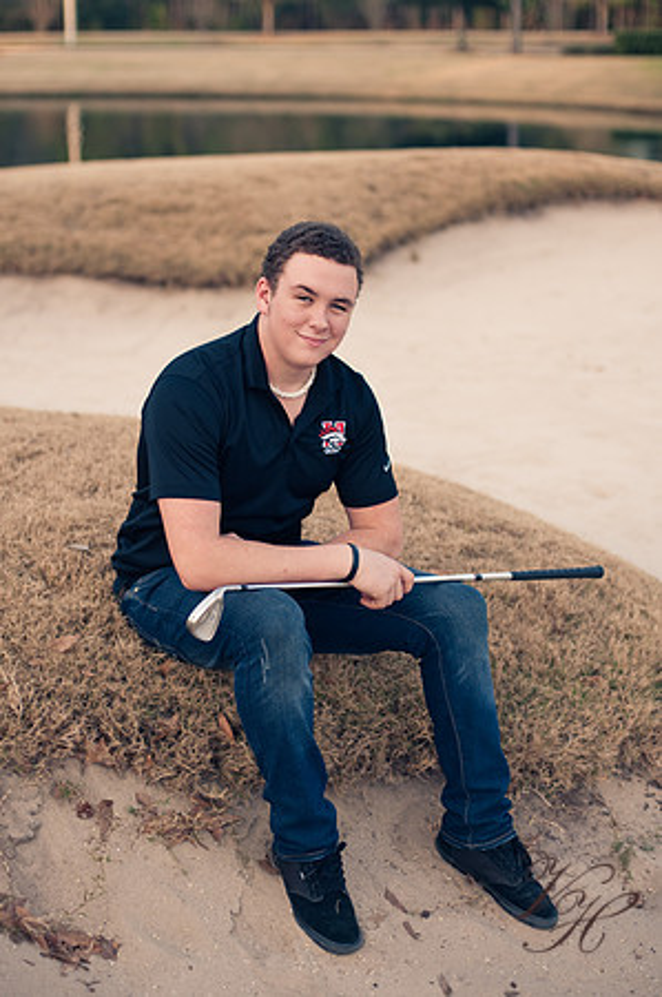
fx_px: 1382
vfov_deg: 39.6
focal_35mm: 50
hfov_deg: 26.9
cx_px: 331
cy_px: 498
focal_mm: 50
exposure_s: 1/250
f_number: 2.2
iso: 200
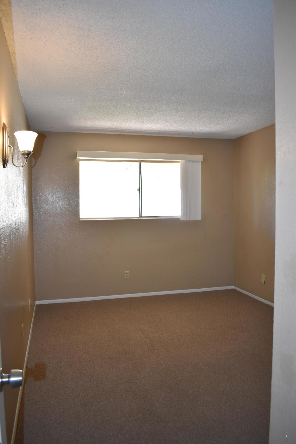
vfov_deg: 67.4
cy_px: 222
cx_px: 148
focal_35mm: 27
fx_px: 333
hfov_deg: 47.9
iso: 800
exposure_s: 1/125
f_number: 3.5
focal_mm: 18
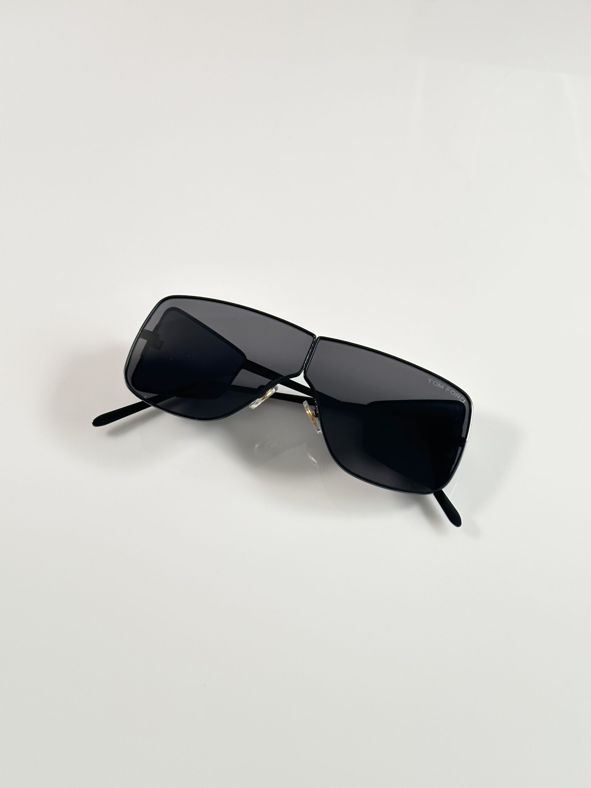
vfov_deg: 39.7
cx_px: 296
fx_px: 1093
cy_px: 394
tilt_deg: -54.9
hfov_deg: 30.3
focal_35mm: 48
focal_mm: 6.86
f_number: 1.78
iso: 80
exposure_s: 1/100
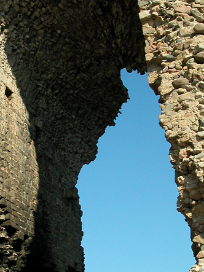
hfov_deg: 18.9
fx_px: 613
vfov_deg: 25.0
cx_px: 103
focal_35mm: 78
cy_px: 168
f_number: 5.9
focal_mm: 11.4
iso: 100
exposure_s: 1/302
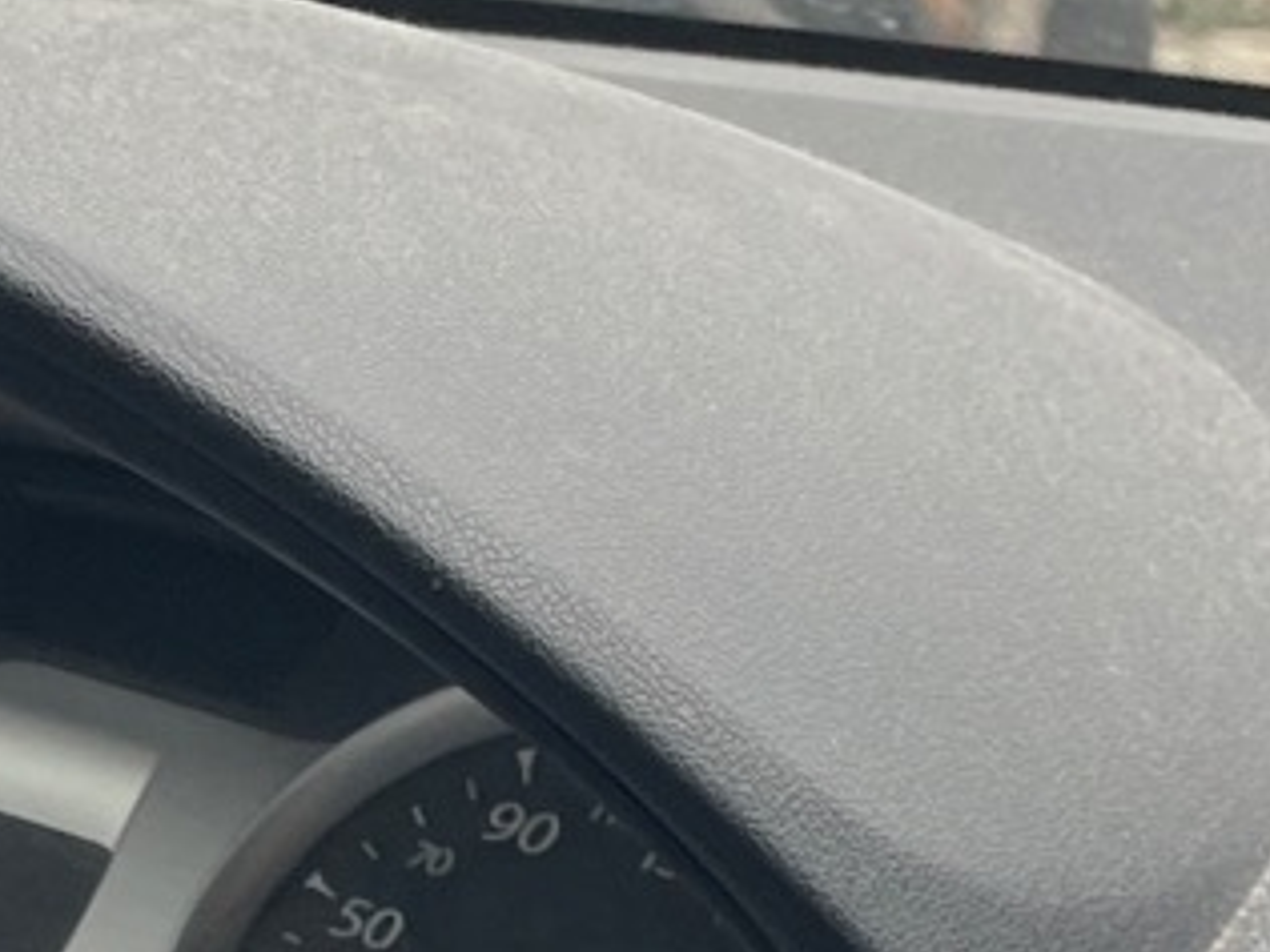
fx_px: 5430
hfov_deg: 13.0
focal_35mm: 148
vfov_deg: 9.8
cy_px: 1293
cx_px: -241
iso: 64
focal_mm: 4.2
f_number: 1.6
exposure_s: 1/121
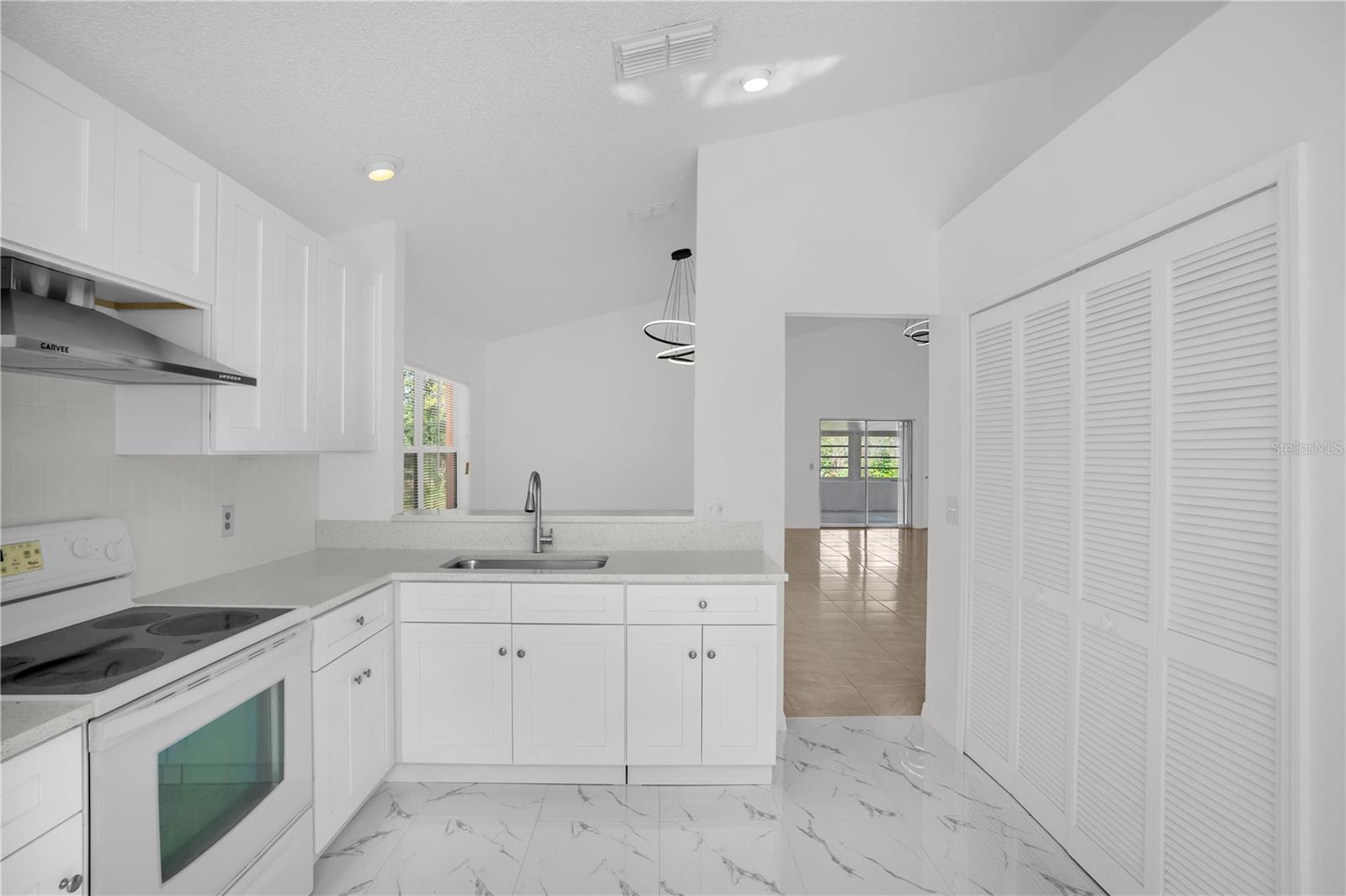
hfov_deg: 93.3
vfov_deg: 70.4
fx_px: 635
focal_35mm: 17
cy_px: 448
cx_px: 673
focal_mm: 17
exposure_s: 1/2000
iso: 160
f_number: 6.3
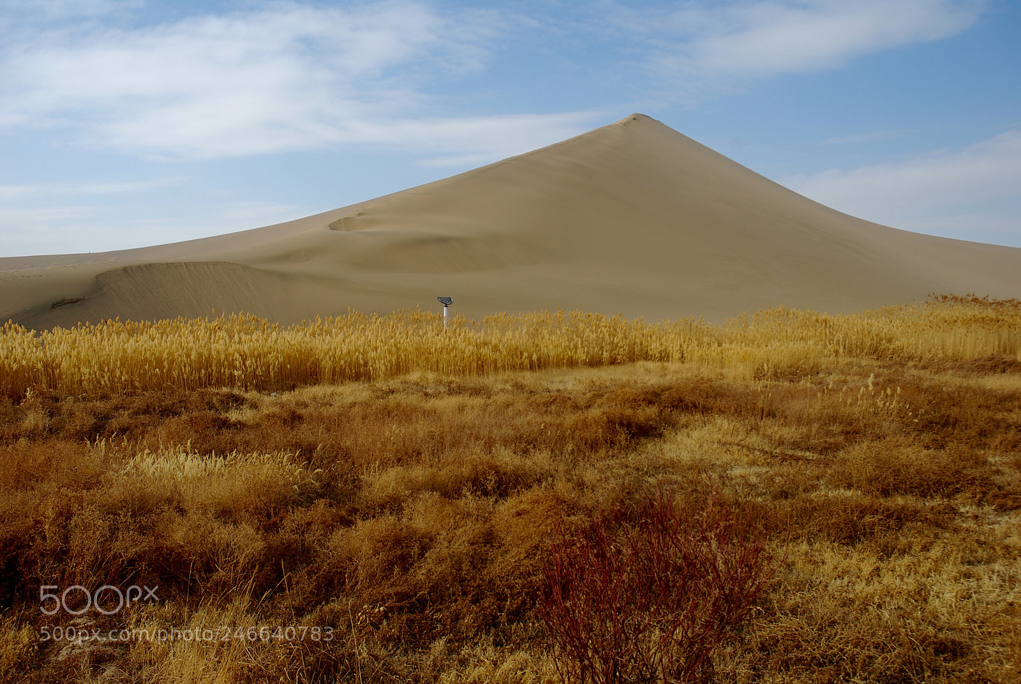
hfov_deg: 57.2
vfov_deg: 40.1
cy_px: 342
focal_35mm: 33
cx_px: 510
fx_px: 937
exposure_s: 1/160
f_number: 8
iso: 100
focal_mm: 22
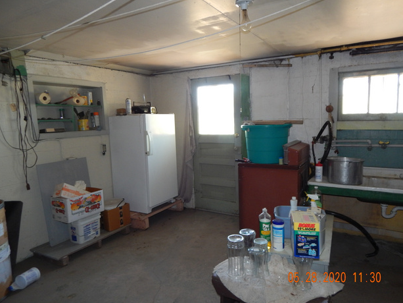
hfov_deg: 71.6
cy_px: 152
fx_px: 279
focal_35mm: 24
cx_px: 207
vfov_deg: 56.8
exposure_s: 1/30
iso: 200
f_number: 3
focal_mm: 4
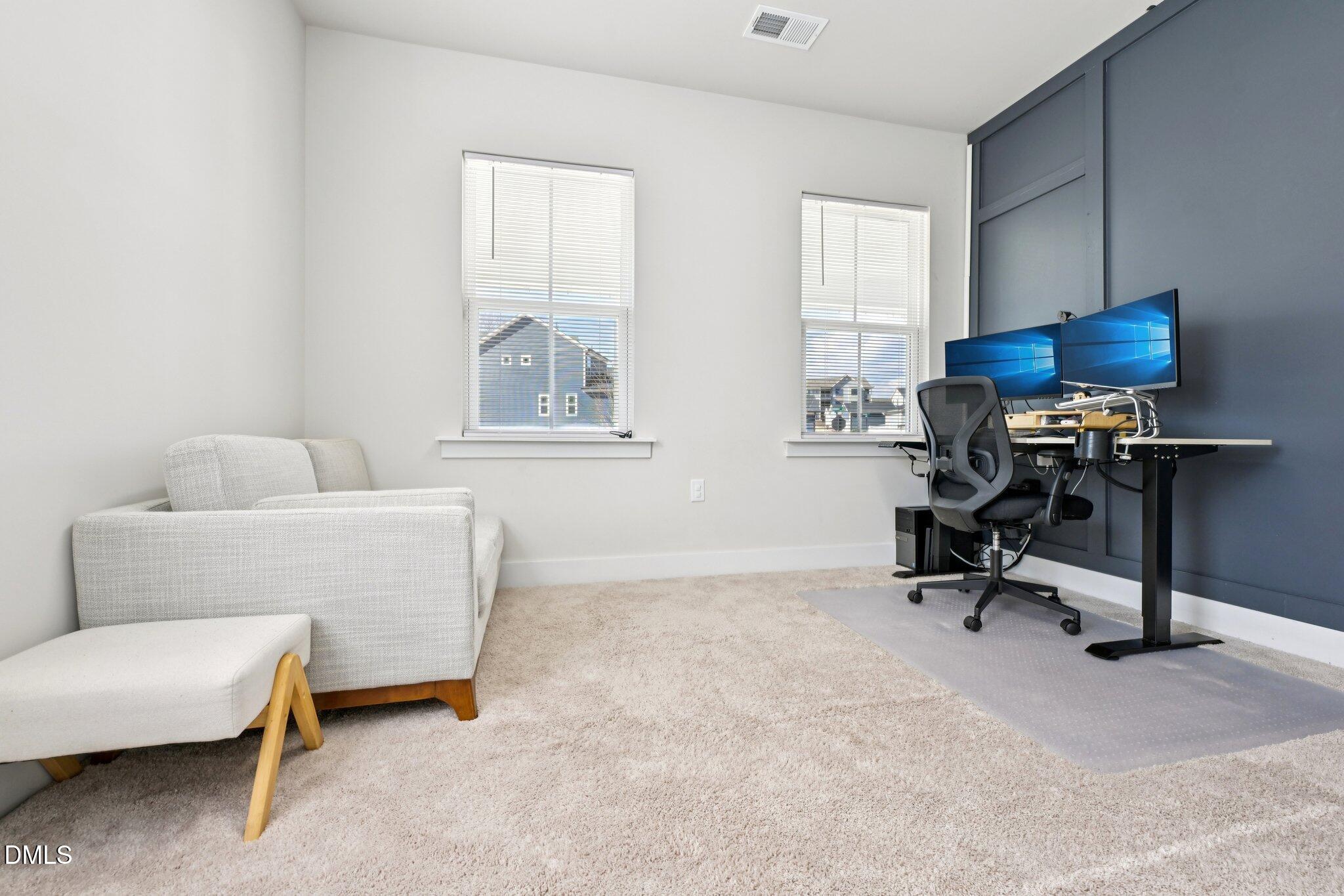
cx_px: 672
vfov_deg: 81.2
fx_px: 523
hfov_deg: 104.3
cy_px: 448
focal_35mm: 14
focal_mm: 14
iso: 110
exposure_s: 1/40
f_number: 8
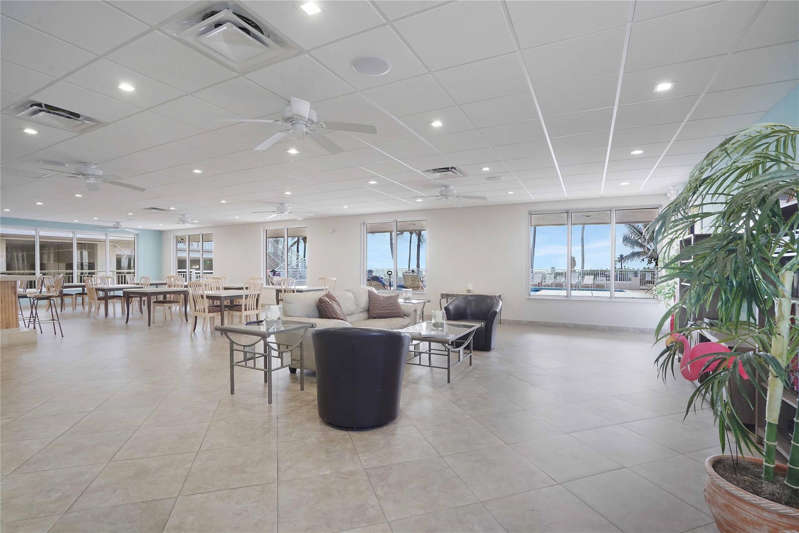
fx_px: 355
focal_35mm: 16
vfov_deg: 73.7
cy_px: 266
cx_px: 400
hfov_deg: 96.7
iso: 4000
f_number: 10
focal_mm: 16
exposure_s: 1/200
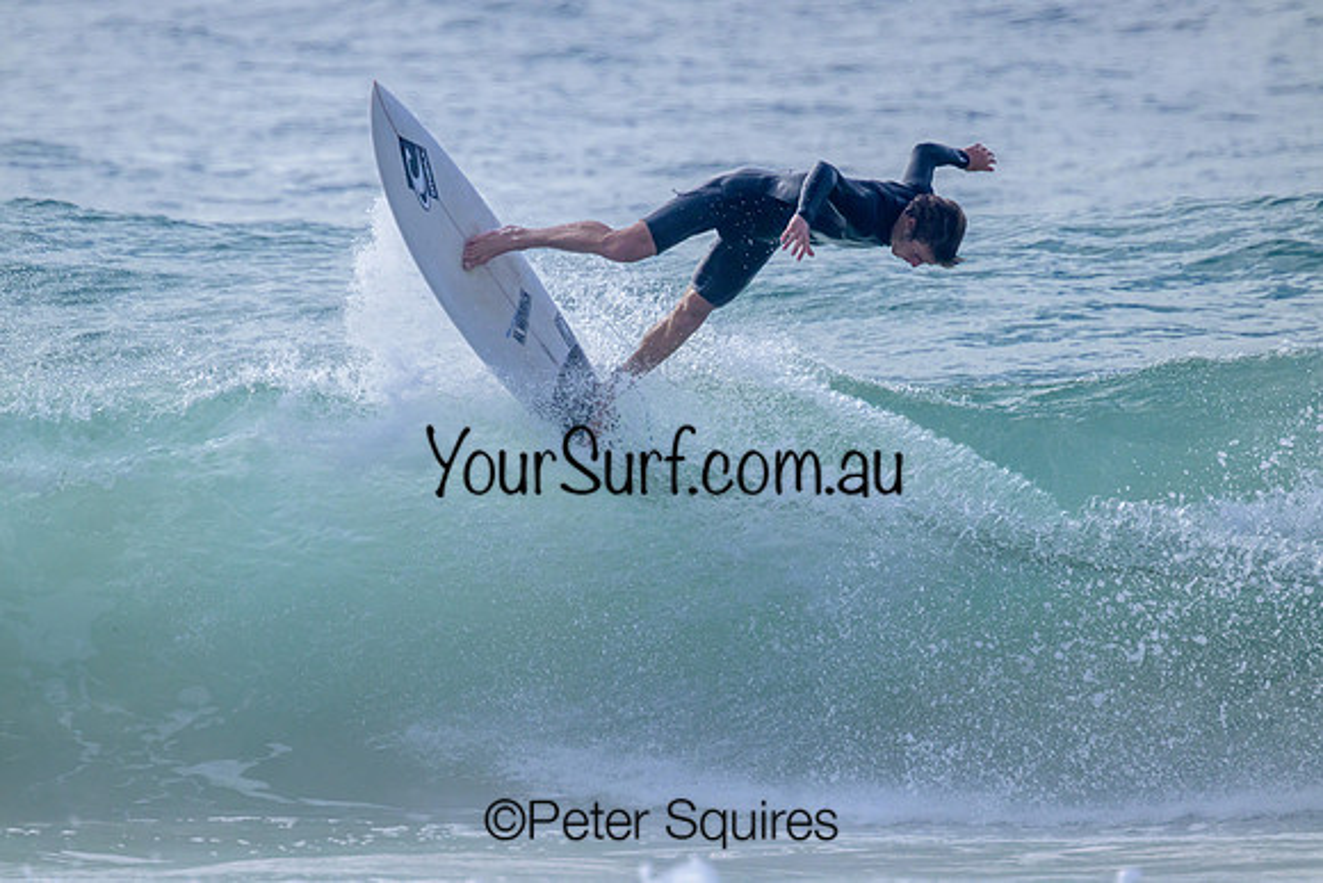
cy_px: 442
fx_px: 30156
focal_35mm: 820
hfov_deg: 2.5
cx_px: 662
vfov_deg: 1.7
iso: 1250
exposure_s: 1/2000
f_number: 11
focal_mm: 800
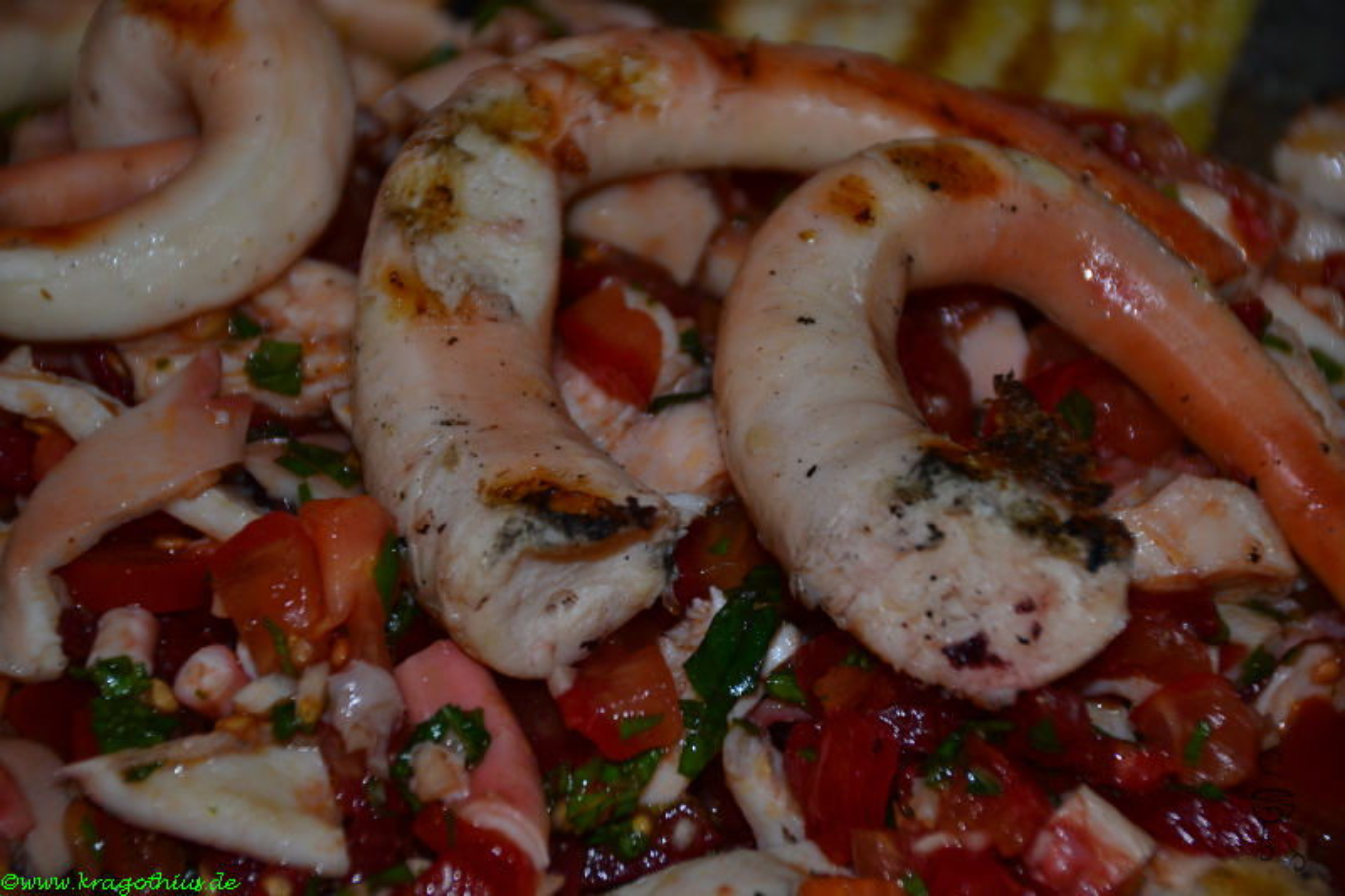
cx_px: 672
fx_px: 5715
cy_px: 448
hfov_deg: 13.4
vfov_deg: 9.0
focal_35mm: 153
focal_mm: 102
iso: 200
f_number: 5.6
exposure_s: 1/60
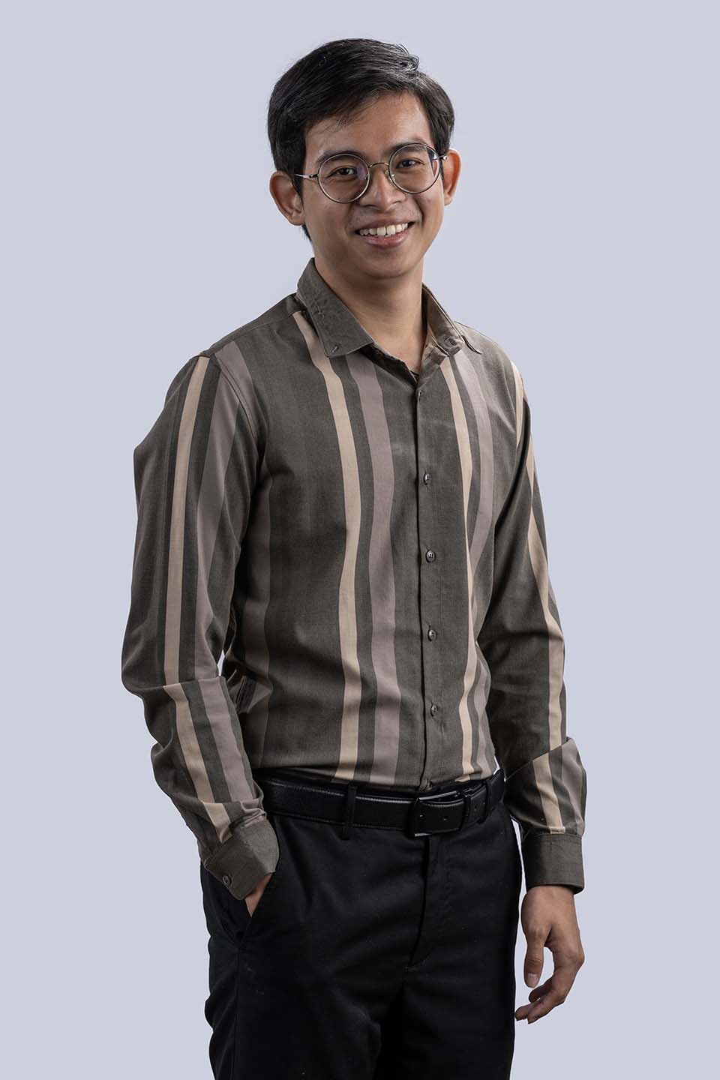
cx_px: 360
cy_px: 540
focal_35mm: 105
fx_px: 3150
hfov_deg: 13.0
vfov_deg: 19.5
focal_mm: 105
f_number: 11
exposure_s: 1/200
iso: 80
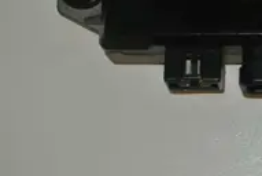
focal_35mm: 110
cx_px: 314
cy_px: -16
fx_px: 802
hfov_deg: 17.7
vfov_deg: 12.3
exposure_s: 1/60
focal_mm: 14.5
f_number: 4
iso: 200
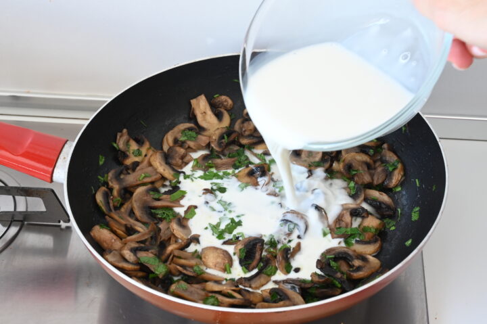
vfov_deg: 23.7
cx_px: 244
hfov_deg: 35.1
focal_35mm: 57
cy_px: 162
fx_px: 771
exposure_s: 1/5
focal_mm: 38
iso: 200
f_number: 9
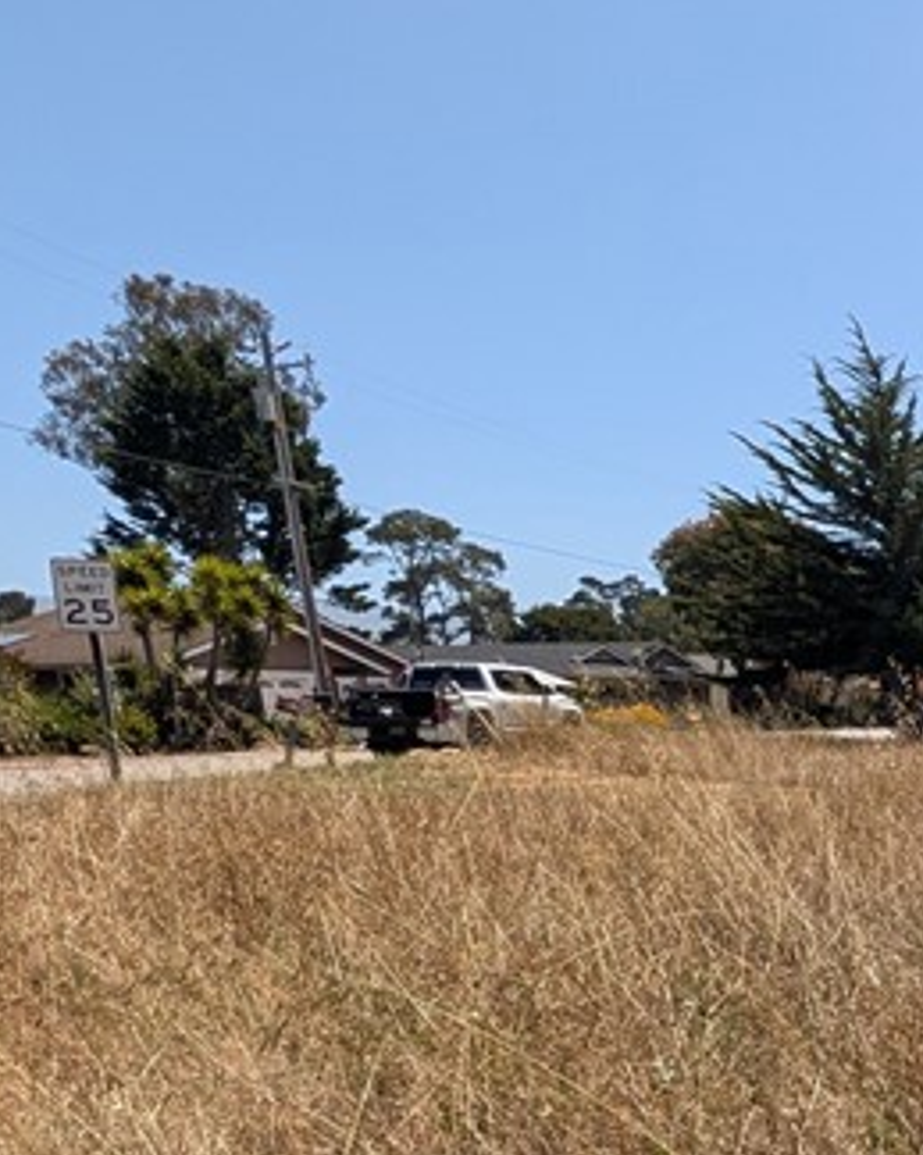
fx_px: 1264
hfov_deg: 32.1
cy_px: 1102
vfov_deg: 43.5
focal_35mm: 37
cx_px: 1149
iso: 47
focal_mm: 2.02
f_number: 1.7
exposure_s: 1/2342
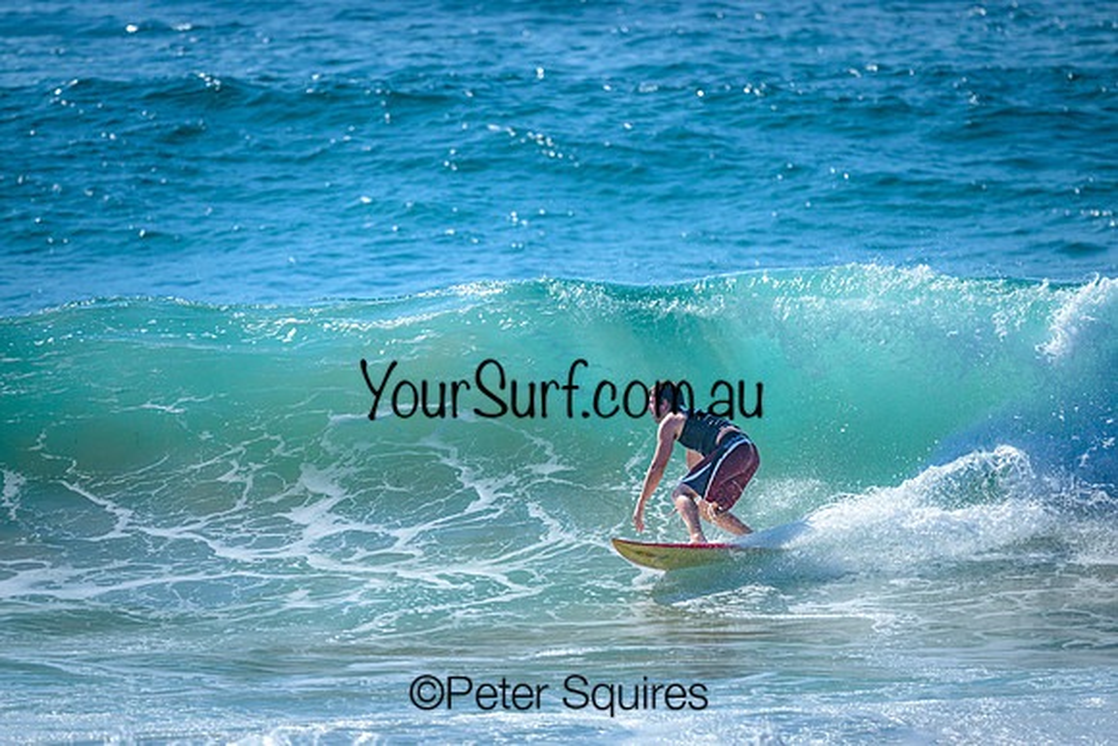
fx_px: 24849
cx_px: 559
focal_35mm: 800
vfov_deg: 1.7
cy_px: 373
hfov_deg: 2.6
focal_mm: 800
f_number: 6.3
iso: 280
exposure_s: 1/3200
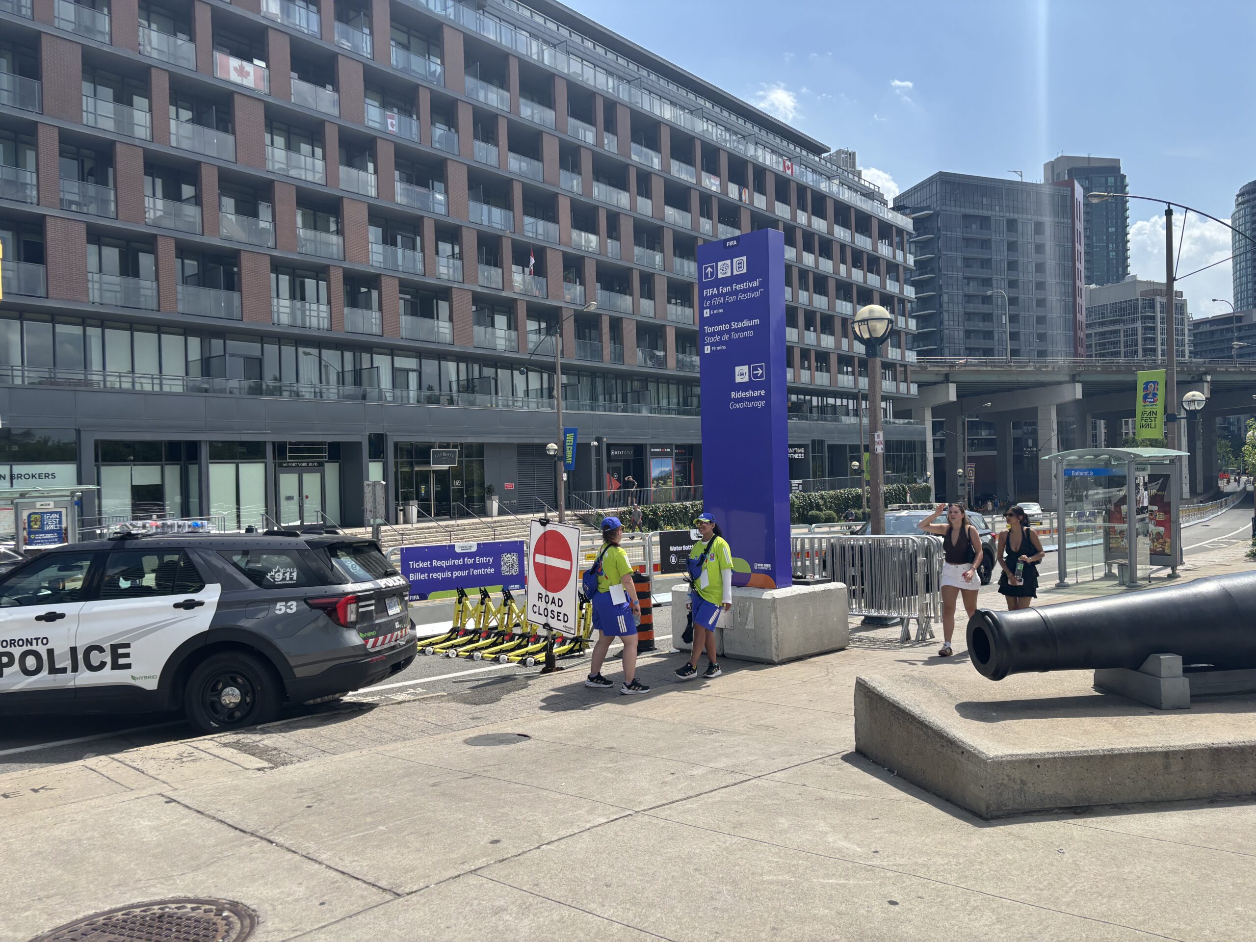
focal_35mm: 26
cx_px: 628
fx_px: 943
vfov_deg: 53.1
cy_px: 471
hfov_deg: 67.3
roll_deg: -0.6
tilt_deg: -0.6
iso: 50
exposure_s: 1/3311
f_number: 1.6
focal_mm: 5.96
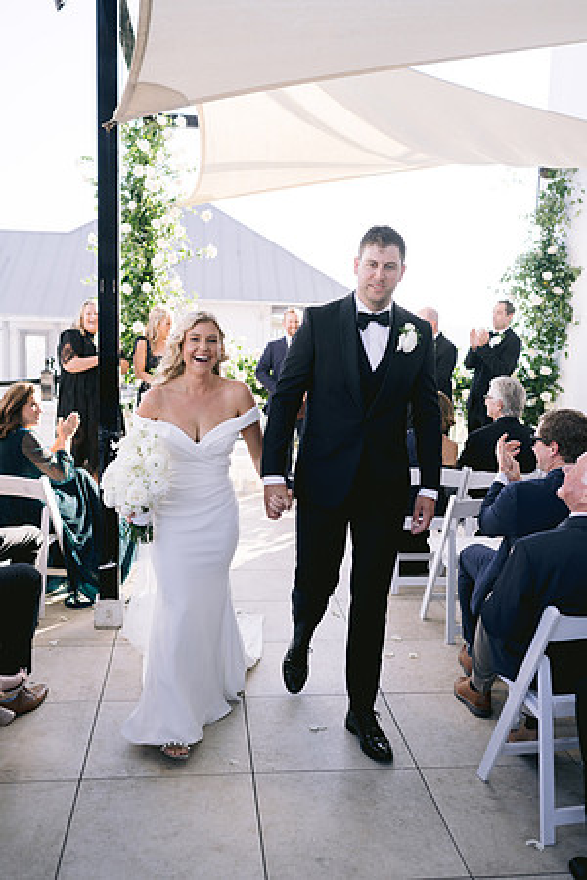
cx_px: 294
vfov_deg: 54.4
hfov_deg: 37.9
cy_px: 440
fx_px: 856
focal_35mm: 35
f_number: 2.8
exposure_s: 1/1250
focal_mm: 35
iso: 200
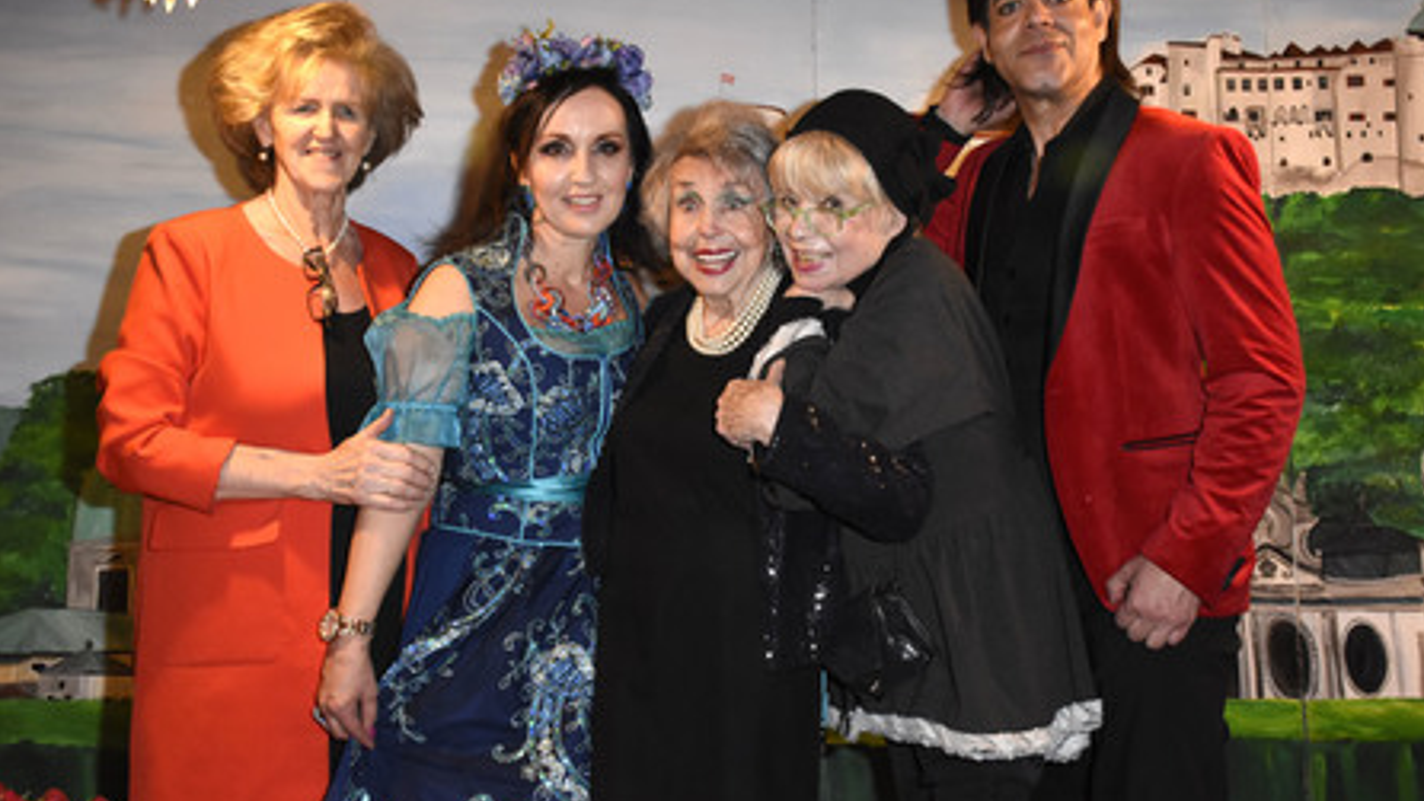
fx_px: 1379
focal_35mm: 37
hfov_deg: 54.6
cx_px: 714
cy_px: 380
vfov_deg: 32.4
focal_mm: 23
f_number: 6.3
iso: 2500
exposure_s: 1/60
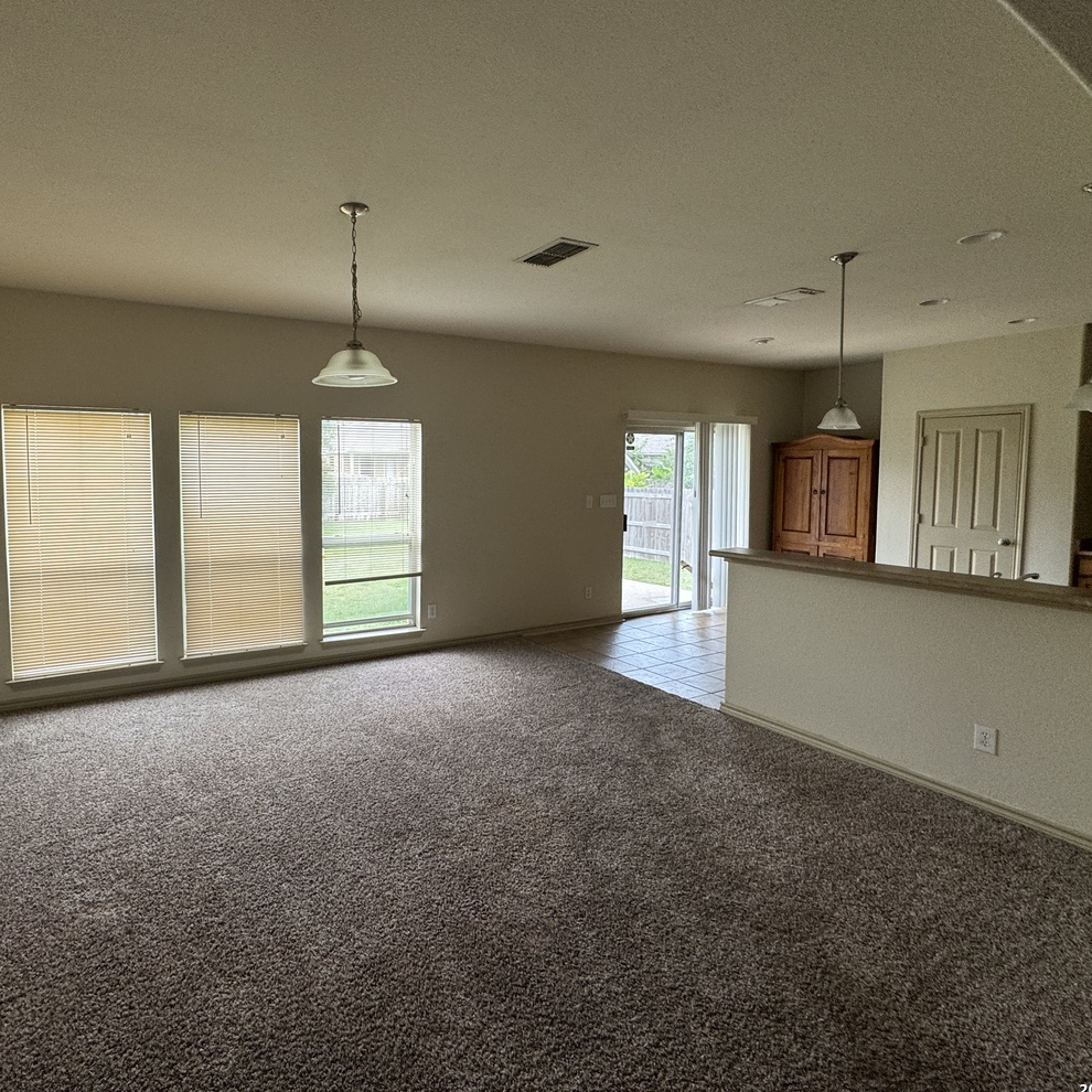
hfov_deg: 79.1
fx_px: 642
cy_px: 503
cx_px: 402
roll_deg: +0.9
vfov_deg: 80.6
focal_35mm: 18
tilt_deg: -2.0
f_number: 2.2
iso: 100
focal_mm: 2.22
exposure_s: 1/99
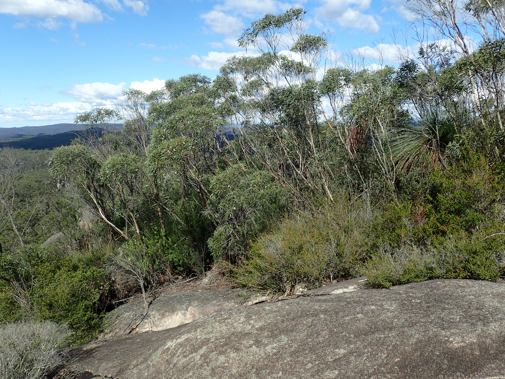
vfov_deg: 46.8
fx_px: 438
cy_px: 190
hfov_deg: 60.0
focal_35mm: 30
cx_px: 252
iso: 100
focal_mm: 5.5
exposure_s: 1/125
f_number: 9
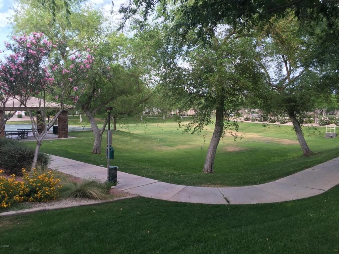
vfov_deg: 48.2
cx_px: 170
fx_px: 284
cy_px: 127
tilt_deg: -2.0
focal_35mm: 29
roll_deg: -0.2
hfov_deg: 61.7
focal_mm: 4.15
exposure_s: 1/153
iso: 32
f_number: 2.2
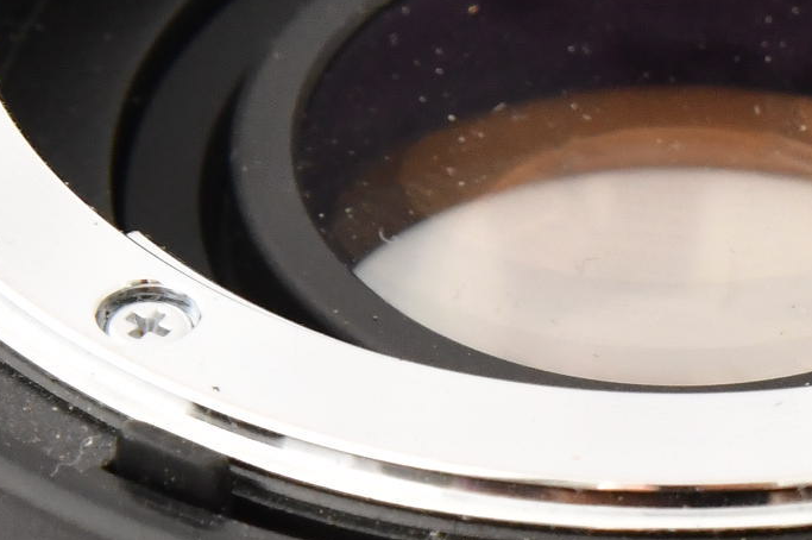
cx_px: 1372
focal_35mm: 562
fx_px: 12664
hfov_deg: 3.7
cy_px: 489
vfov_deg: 2.4
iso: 1600
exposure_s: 1/160
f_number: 13
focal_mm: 120
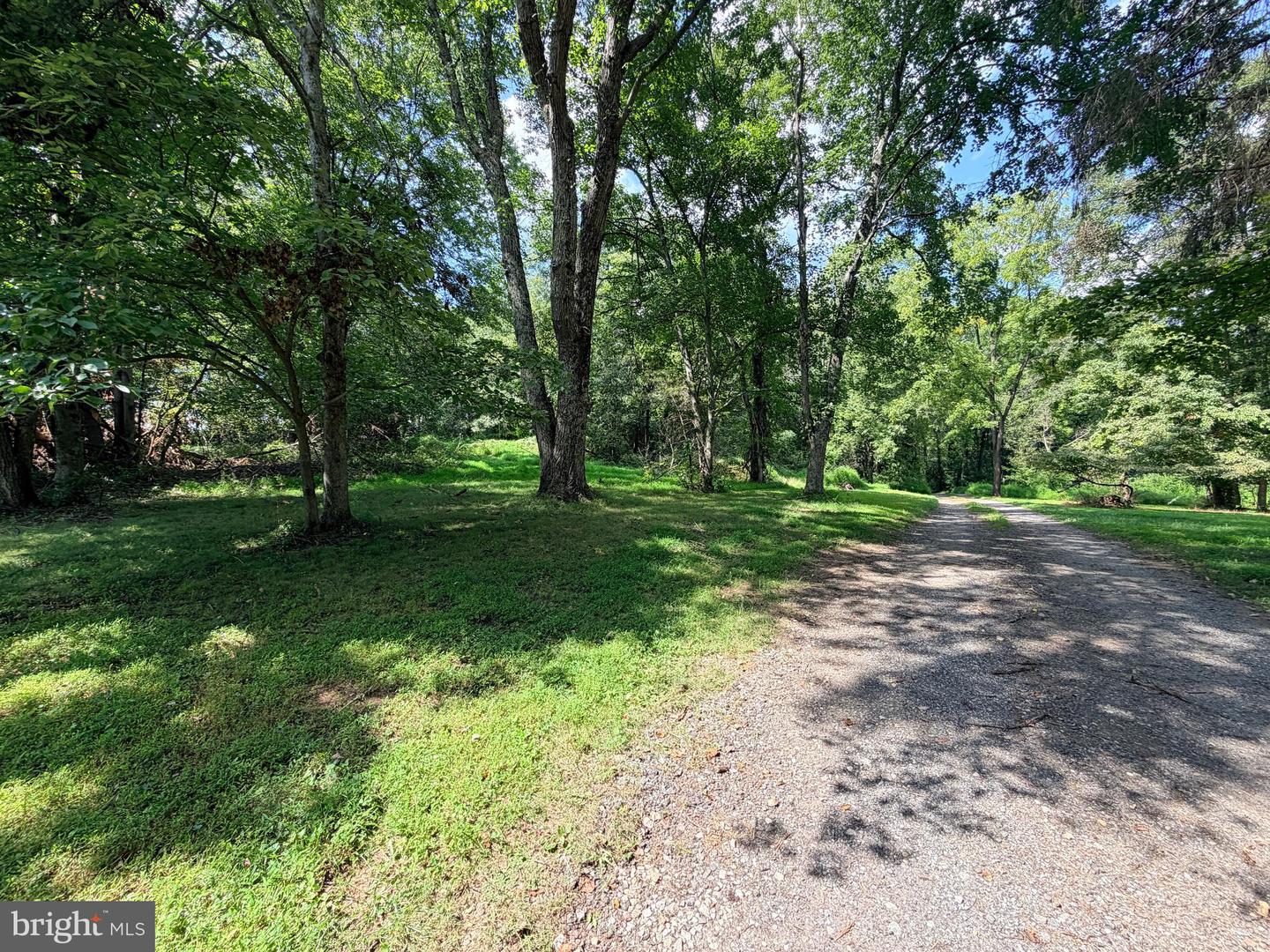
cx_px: 635
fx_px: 514
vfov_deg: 85.7
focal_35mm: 14
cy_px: 476
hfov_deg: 102.1
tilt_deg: -1.5
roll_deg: +1.9
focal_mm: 2.22
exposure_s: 1/398
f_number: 2.2
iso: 50
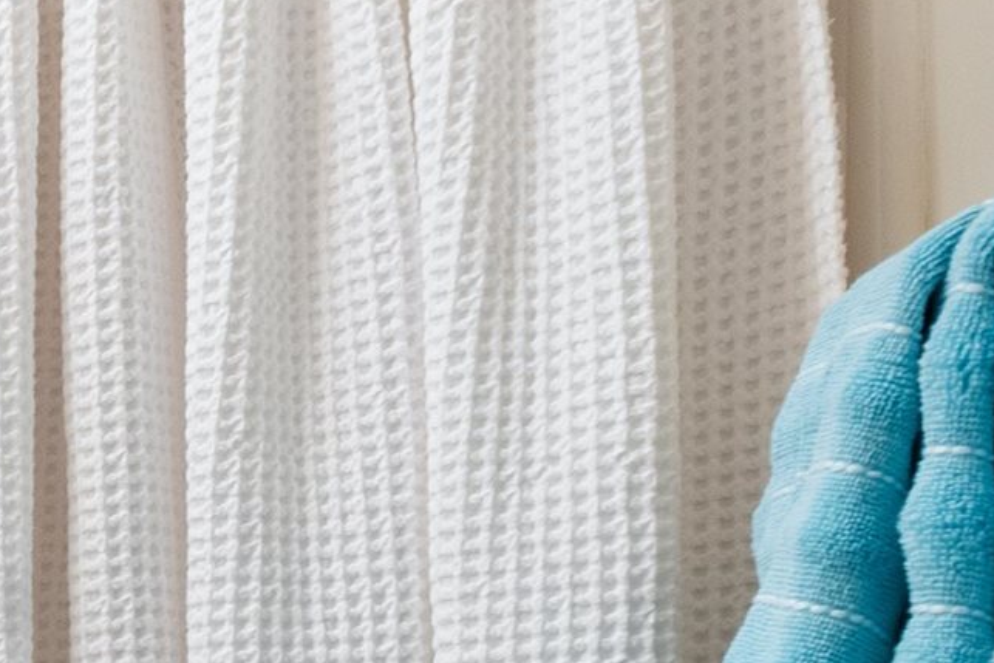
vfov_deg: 14.5
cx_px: -1195
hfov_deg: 16.0
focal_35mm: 86
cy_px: 1071
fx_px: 2375
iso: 160
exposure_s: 1.6
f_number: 8
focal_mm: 12
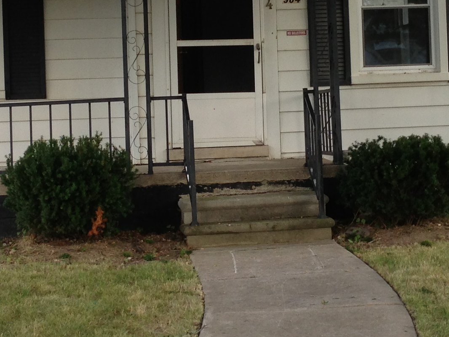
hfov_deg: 19.4
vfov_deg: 14.5
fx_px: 1310
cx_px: 216
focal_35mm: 101
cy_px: 54
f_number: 2.4
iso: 50
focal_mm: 4.13
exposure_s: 1/120
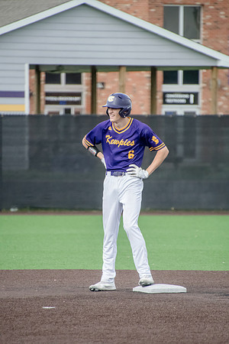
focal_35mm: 495
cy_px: 172
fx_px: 4723
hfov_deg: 2.8
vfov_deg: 4.2
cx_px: 114
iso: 2500
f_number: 6.3
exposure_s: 1/2500
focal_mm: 330
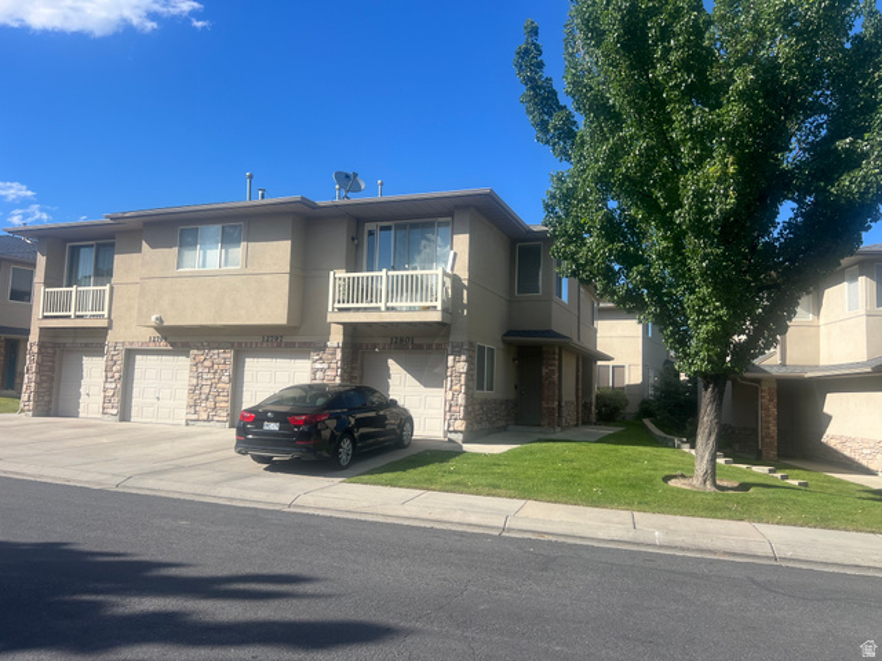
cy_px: 330
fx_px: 662
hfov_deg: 67.3
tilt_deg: +5.1
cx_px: 441
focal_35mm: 26
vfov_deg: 53.1
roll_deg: -0.8
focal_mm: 5.7
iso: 50
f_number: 1.5
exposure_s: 1/2994
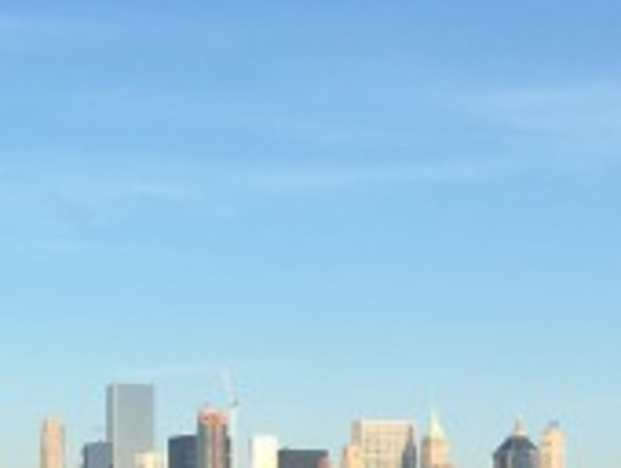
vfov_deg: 13.3
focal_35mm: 109
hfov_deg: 17.9
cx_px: 175
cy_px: 556
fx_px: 1958
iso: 25
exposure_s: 1/1131
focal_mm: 4.15
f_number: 2.2
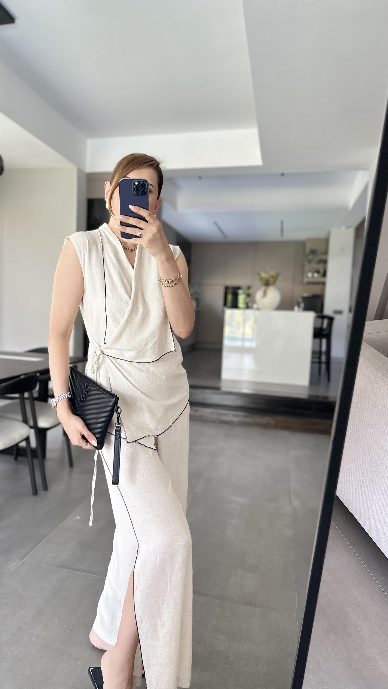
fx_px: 494
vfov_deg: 69.9
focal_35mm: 27
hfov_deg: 42.4
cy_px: 345
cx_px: 133
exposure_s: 1/84
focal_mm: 6.86
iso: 250
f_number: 1.78
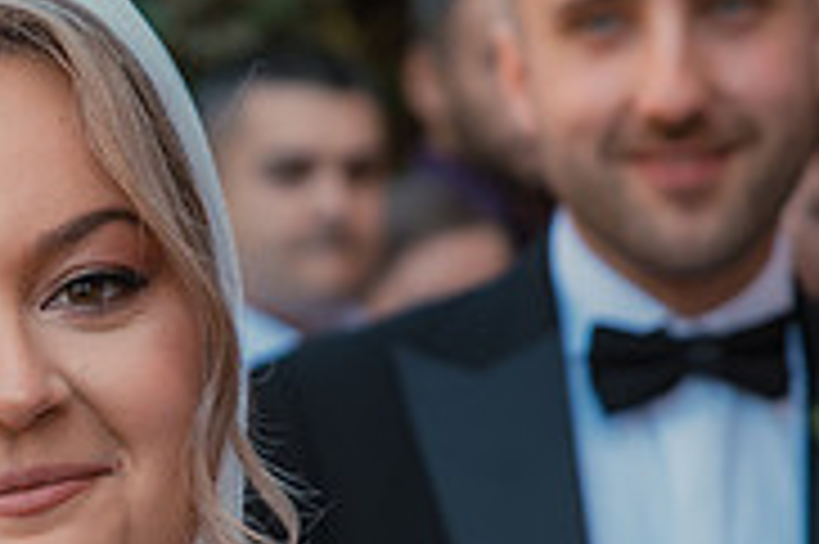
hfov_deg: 9.3
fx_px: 5000
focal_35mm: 220
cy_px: 647
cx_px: -44
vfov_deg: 6.2
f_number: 3.5
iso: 200
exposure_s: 1/250
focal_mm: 62
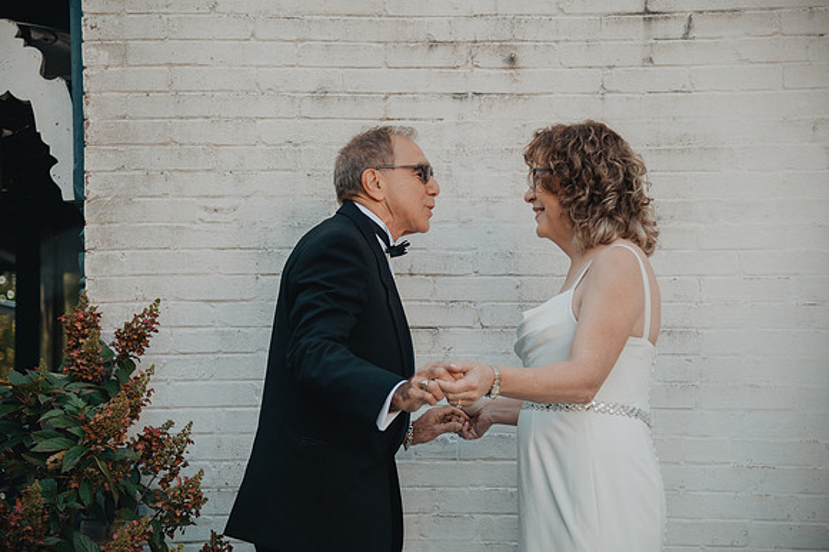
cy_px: 276
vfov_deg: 16.7
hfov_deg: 24.9
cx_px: 414
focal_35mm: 81
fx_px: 1875
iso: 250
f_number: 4
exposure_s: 1/320
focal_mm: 78
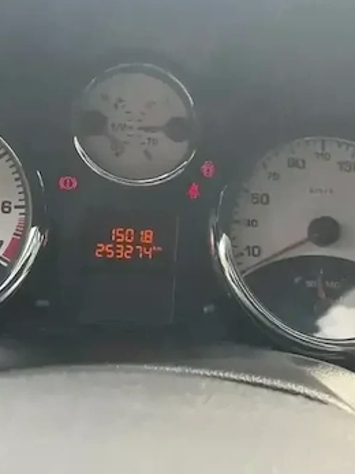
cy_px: 197
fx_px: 821
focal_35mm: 60
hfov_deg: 24.4
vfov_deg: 32.1
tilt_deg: -21.0
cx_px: 195
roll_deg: -7.4
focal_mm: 5.1
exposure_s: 1/121
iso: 64
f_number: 1.6
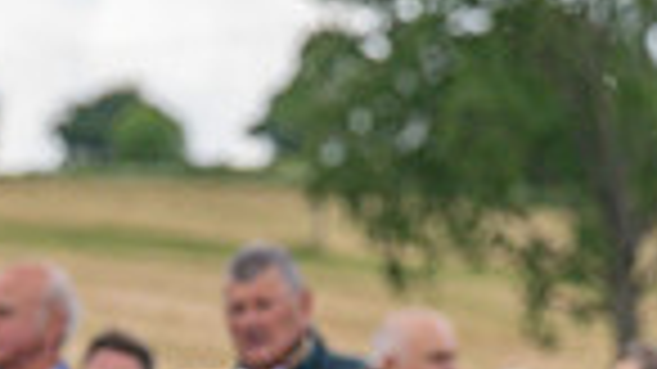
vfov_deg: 1.7
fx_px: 12730
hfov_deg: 2.9
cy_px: 783
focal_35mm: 731
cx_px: -313
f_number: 5
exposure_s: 1/1250
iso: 400
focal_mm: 101
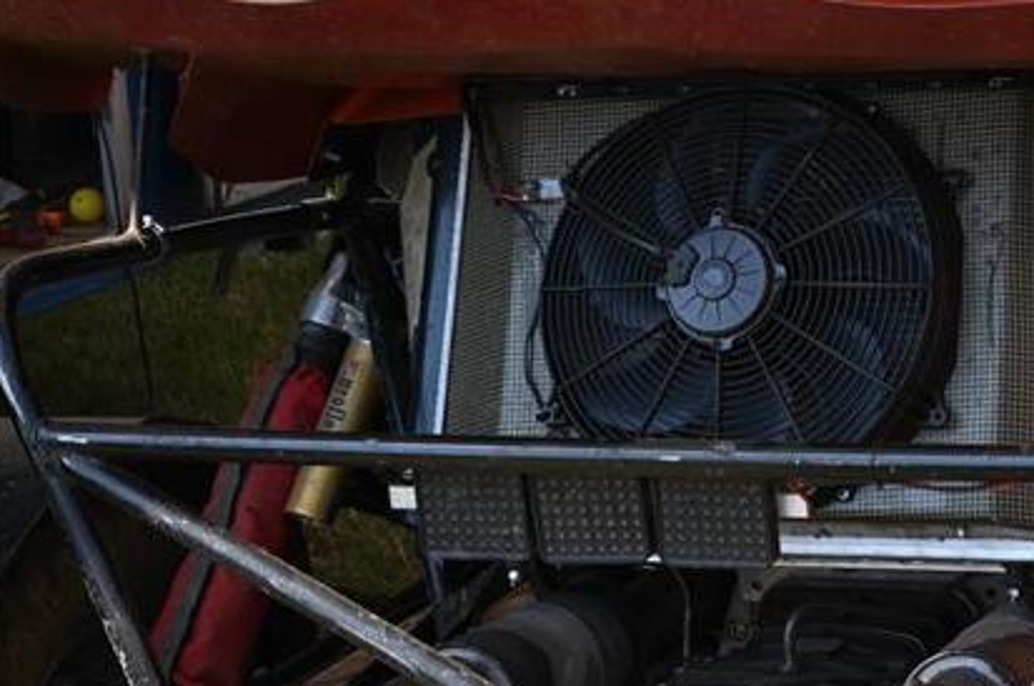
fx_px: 3585
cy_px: 244
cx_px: 904
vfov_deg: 10.9
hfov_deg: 16.2
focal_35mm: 125
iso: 640
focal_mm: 52
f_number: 10
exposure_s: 1/400
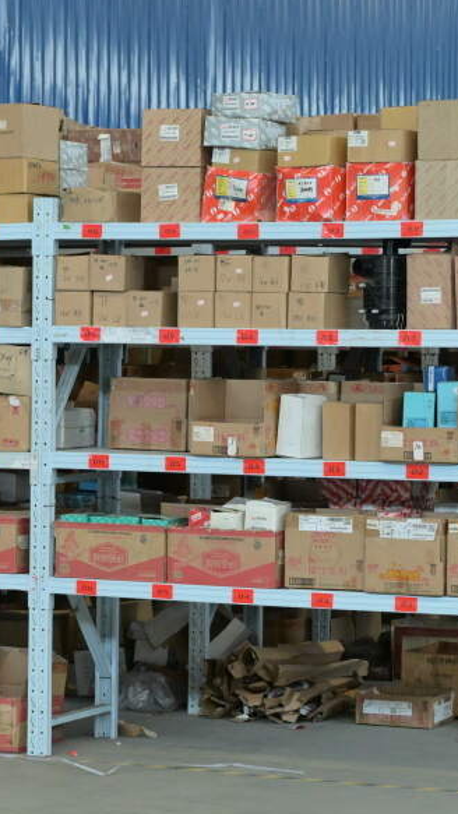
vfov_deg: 16.0
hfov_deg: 9.0
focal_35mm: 134
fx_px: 2893
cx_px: 61
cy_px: 468
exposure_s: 1/1000
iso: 3200
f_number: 4
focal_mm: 47
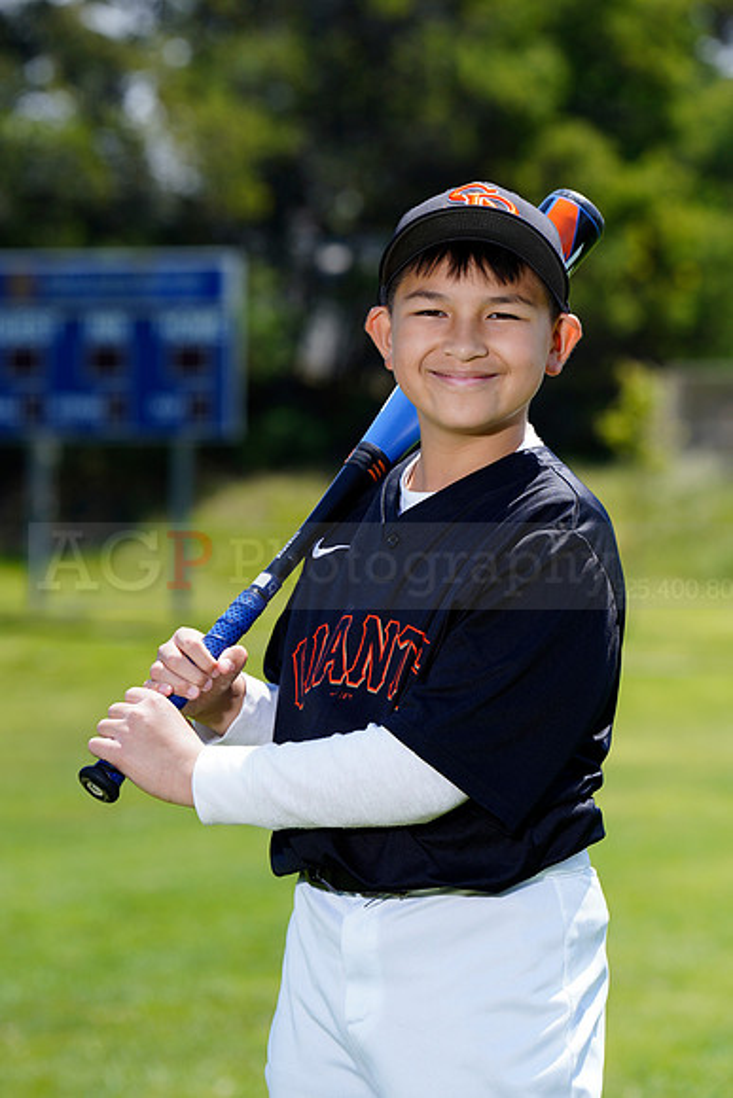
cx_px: 366
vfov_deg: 11.7
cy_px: 549
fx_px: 5341
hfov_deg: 7.9
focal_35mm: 175
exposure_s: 1/250
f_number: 6.3
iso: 100
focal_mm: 175
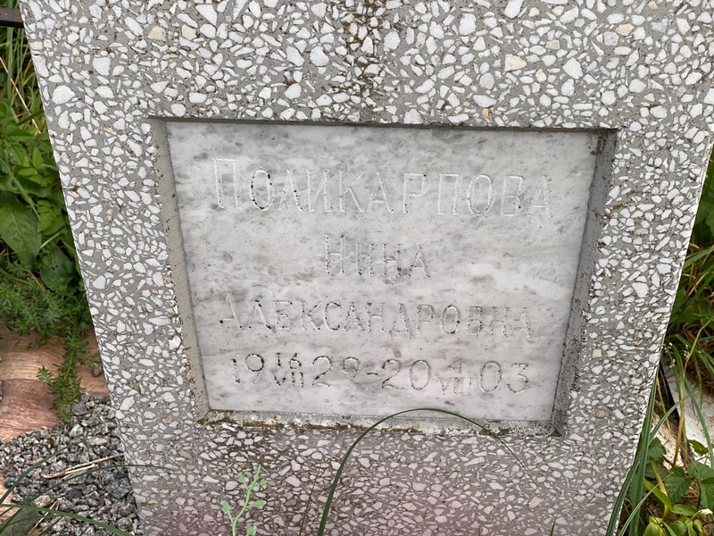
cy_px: 268
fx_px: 1073
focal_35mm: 52
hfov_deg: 36.8
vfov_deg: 28.0
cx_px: 357
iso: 20
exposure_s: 1/280
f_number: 2
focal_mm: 6
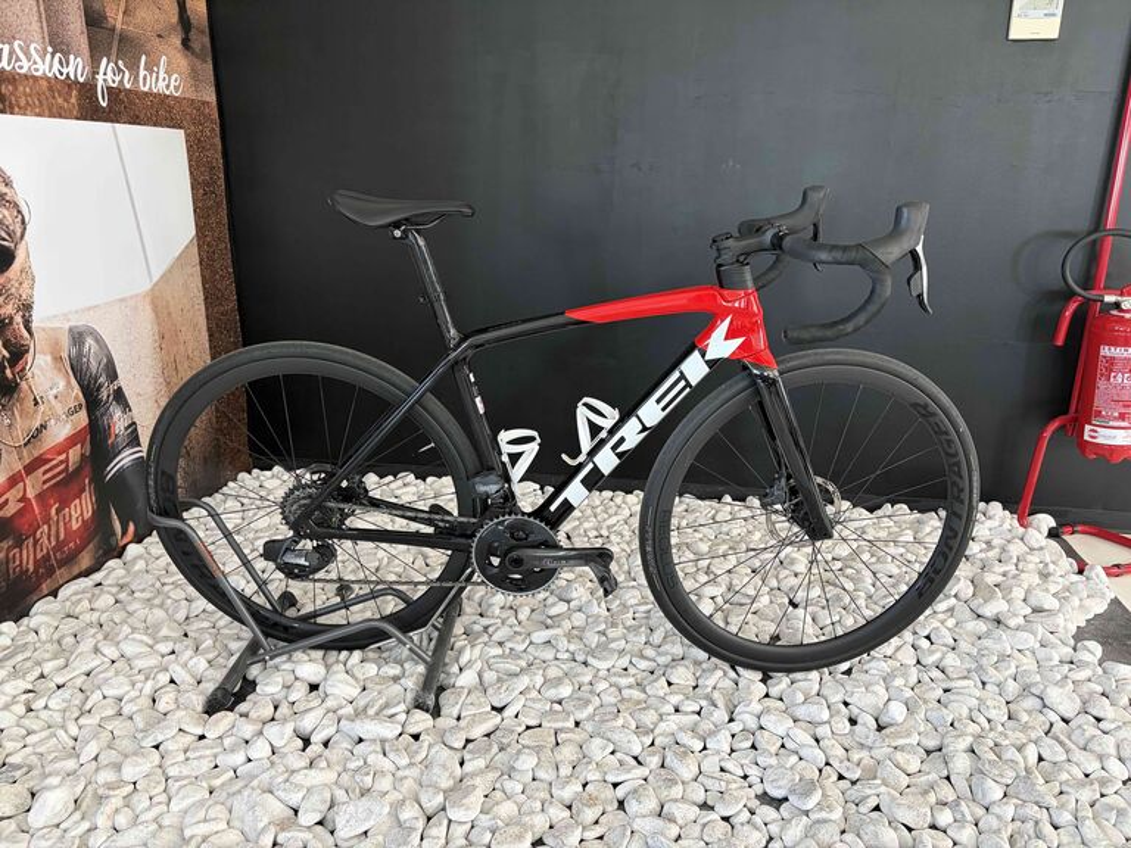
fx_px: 849
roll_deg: +0.3
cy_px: 424
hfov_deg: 67.3
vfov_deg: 53.1
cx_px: 566
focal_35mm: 26
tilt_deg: -15.5
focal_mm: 5.96
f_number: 1.6
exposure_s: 1/60
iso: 160
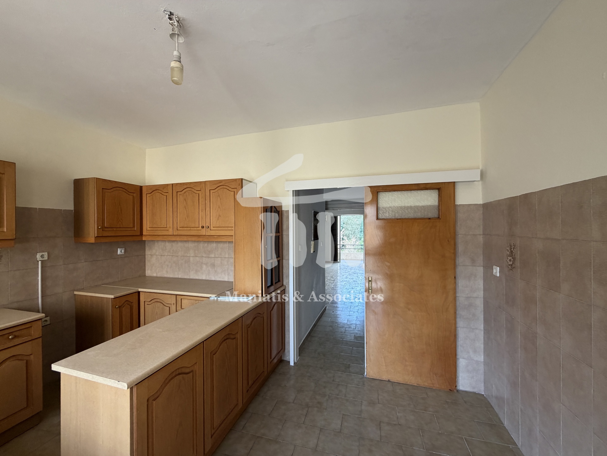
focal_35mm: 14
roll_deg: +0.5
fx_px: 245
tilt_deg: +0.4
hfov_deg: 102.1
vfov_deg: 85.7
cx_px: 304
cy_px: 228
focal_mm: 2.22
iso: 200
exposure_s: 1/121
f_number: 2.2
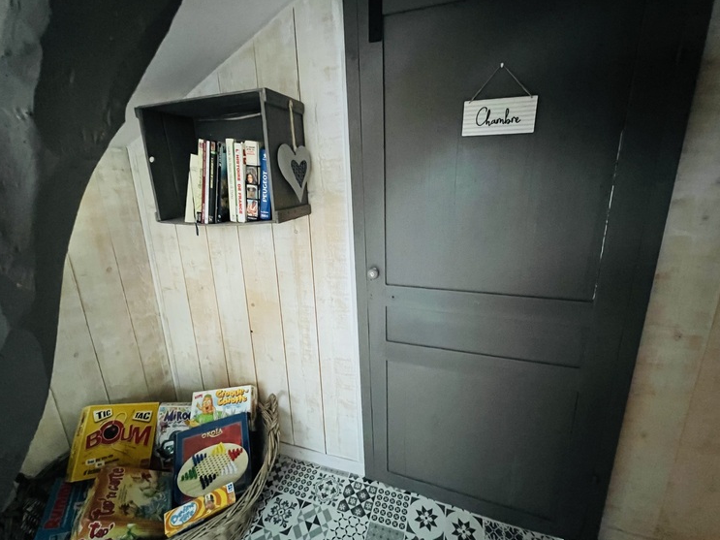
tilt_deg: -14.6
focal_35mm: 14
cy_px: 264
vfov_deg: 85.6
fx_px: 291
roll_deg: +2.0
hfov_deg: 102.1
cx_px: 363
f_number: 1.8
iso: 1250
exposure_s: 1/41
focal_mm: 1.57
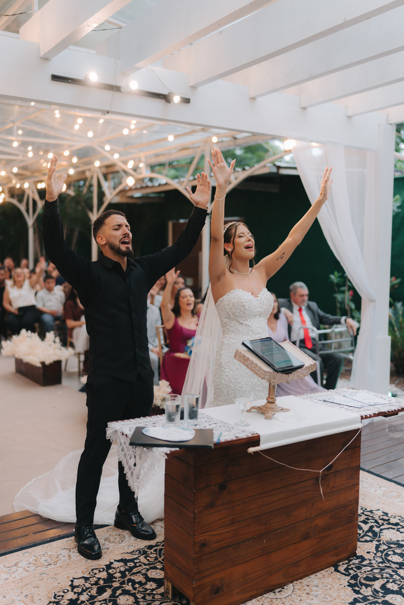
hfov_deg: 37.9
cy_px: 302
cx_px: 202
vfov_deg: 54.4
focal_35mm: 35
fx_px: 589
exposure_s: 1/250
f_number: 1.3
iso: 320
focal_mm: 35
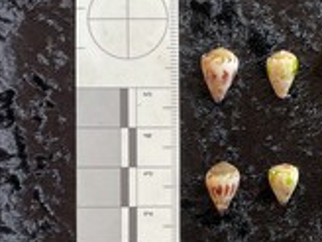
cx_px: 320
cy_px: 176
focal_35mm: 62
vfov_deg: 23.5
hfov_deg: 29.2
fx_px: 577
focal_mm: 3
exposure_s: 1/120
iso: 50
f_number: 1.8
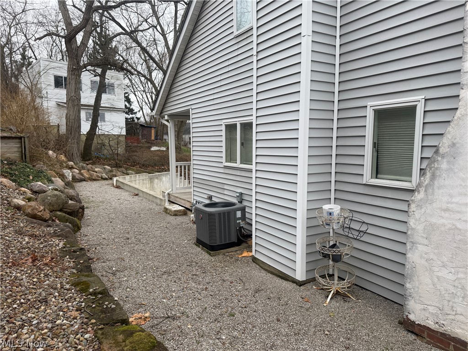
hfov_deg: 71.6
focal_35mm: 24
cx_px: 234
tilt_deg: -6.7
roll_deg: +0.6
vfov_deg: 56.8
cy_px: 176
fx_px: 324
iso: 80
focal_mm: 6.76
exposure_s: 1/1211
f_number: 1.78
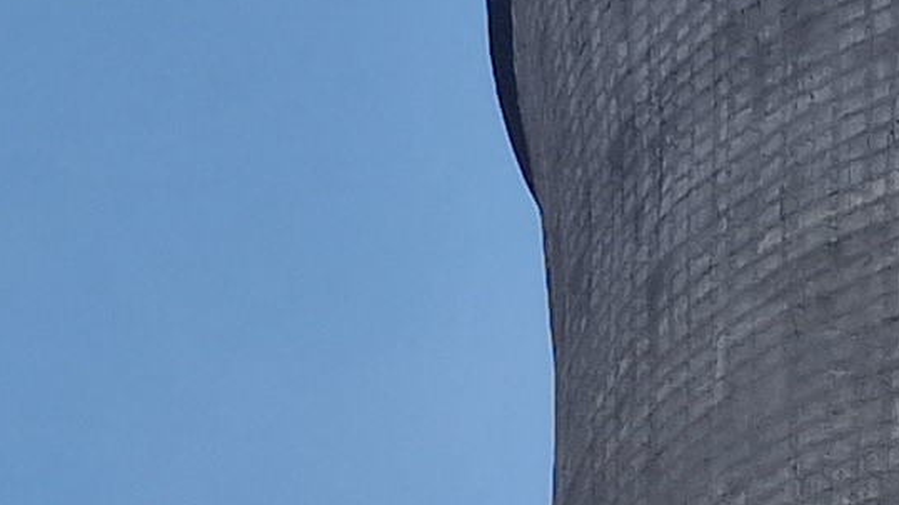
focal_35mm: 186
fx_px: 4433
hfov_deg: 10.7
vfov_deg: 5.8
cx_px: 1745
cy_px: 1768
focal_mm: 6.4
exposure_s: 1/1568
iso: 50
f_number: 1.8
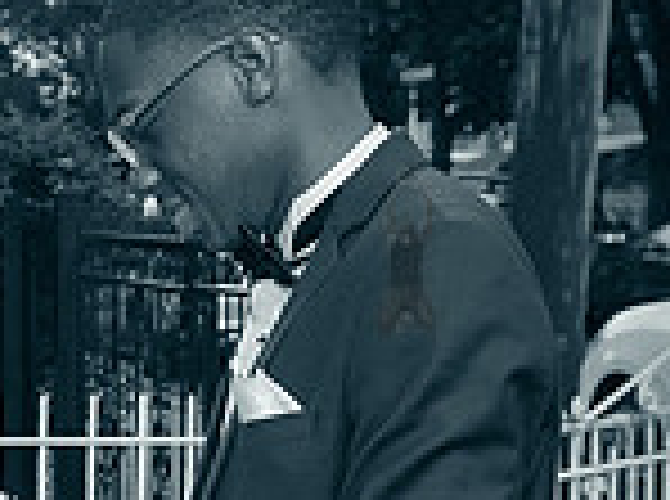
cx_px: -45
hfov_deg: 16.0
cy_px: 491
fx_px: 2317
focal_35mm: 120
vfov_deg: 12.2
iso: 1000
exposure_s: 1/320
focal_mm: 24
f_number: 4.5
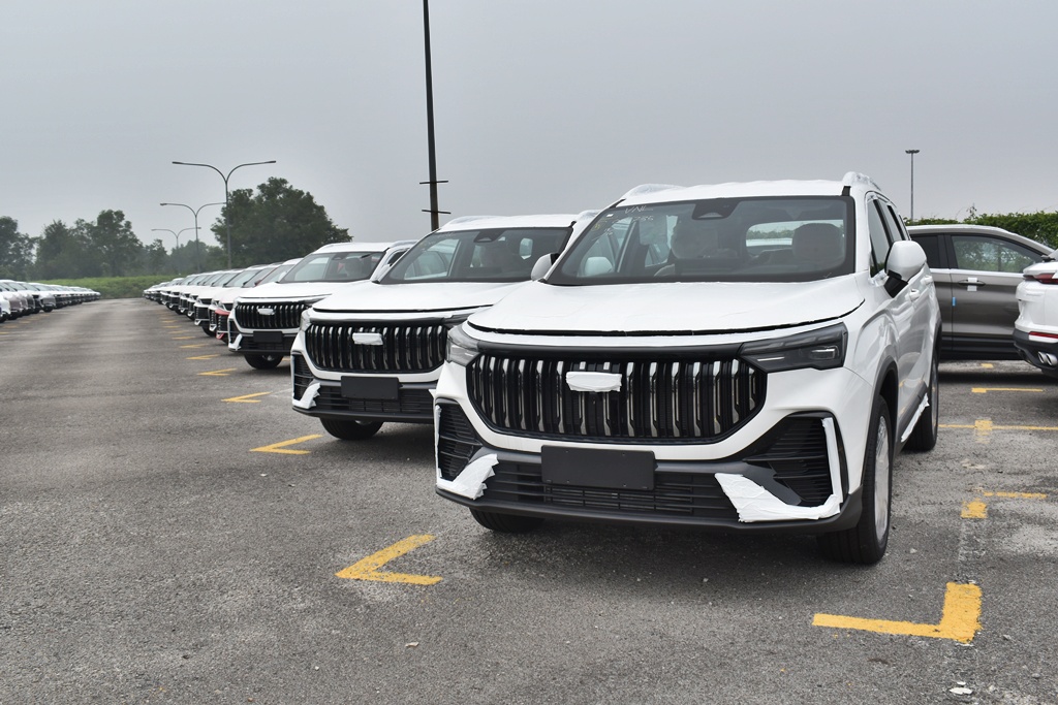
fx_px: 1014
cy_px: 352
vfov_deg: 38.4
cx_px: 529
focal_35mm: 34
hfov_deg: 55.1
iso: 100
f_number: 10
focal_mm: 23
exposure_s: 1/200
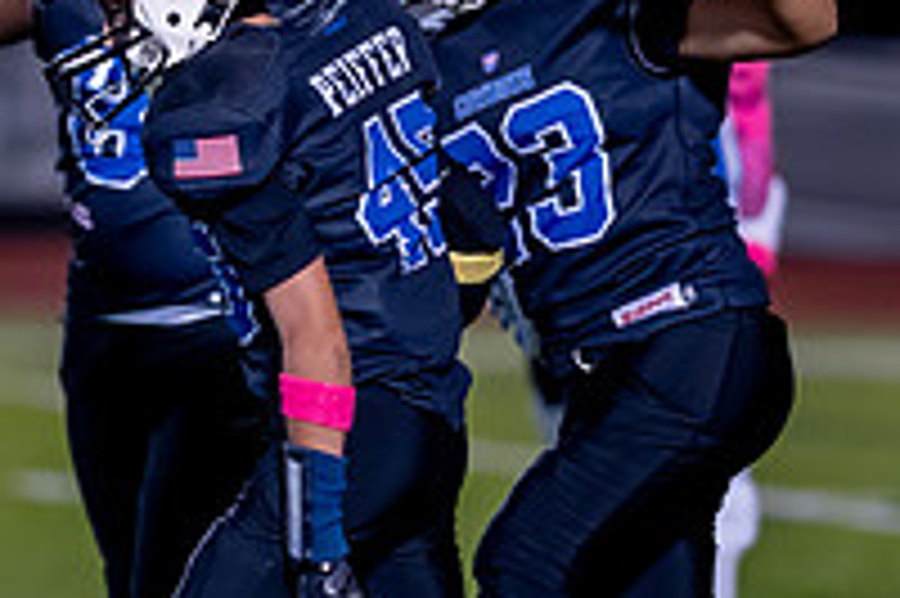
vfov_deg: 2.7
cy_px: 345
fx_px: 12839
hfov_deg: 4.0
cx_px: 318
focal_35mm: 514
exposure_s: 1/1000
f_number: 1.8
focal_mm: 135
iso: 1600
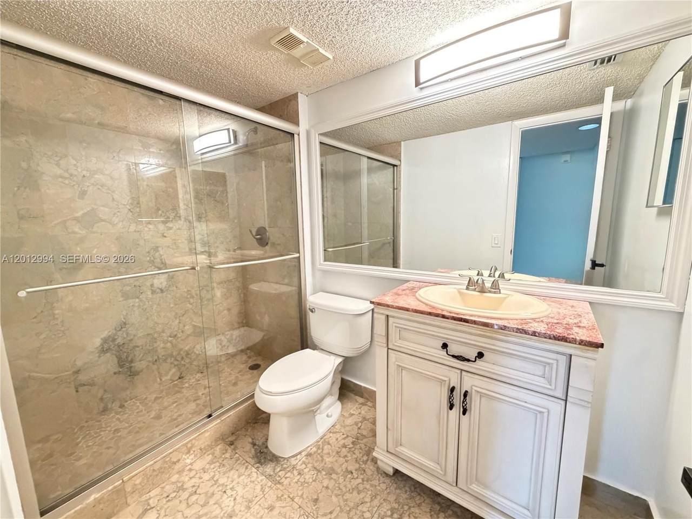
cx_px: 346
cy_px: 260
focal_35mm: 14
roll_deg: +1.1
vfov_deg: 85.7
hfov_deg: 102.1
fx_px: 280
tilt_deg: -8.2
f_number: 2.2
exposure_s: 1/60
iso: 800
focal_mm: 2.22
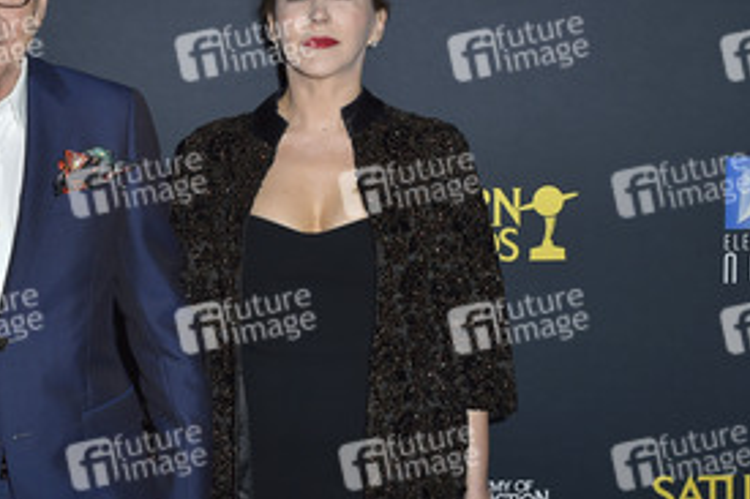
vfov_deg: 23.0
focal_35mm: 59
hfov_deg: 33.2
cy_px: 254
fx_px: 1228
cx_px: 172
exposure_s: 1/250
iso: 250
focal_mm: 36
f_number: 6.3
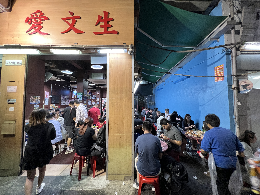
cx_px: 130
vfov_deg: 89.9
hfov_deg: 106.2
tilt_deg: +3.3
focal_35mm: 13
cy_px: 98
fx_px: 98
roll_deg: +0.3
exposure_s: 1/50
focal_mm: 1.57
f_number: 1.8
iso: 250
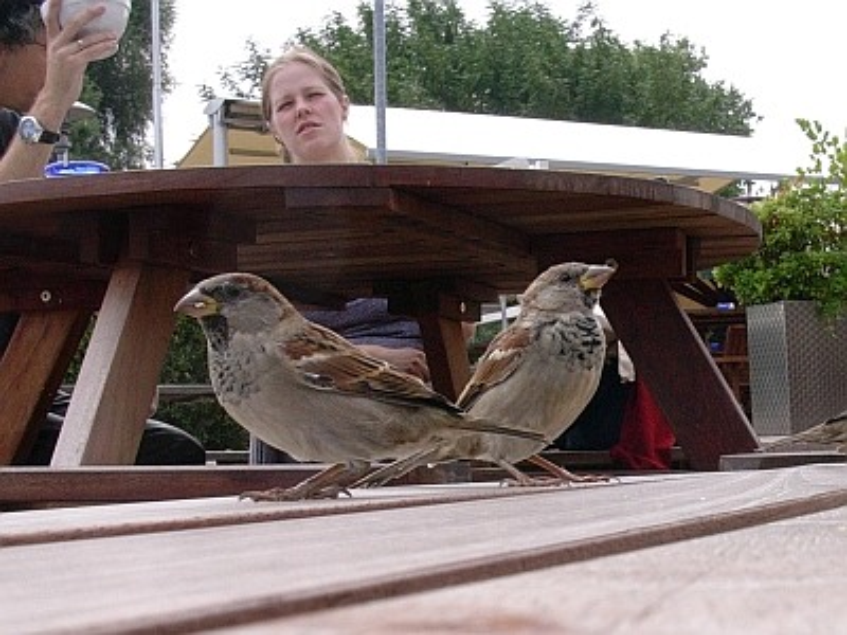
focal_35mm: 45
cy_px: 318
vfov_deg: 32.2
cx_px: 424
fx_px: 1101
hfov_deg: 42.1
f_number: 5.8
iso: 70
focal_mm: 6.7
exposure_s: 1/181
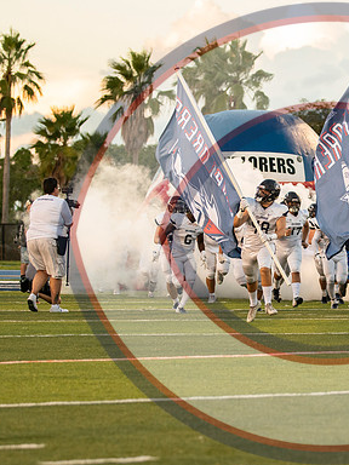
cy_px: 233
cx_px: 324
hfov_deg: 7.2
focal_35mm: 207
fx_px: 2783
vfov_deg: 9.6
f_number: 2.8
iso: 1600
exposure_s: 1/1600
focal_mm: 95
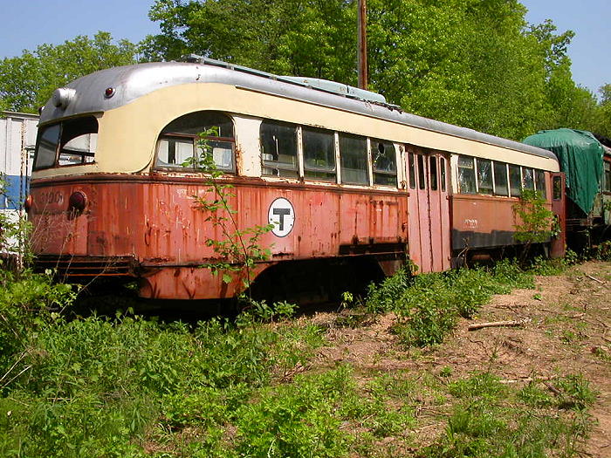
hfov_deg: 50.1
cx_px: 306
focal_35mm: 37
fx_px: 653
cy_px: 229
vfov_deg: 38.7
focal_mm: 5.6
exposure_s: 1/678
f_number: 4.5
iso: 100
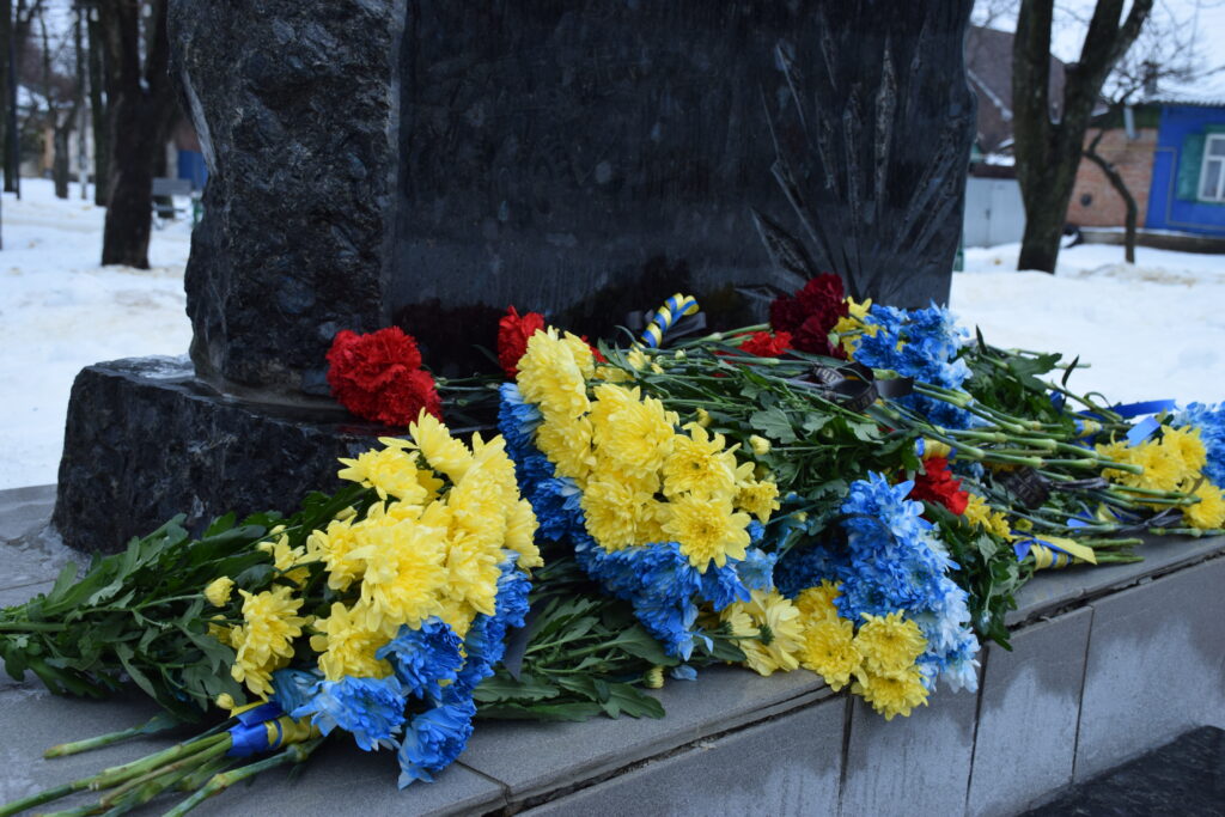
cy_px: 408
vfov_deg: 29.9
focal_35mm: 45
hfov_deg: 43.6
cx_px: 612
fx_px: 1531
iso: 400
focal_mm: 30
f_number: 7.1
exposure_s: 1/200
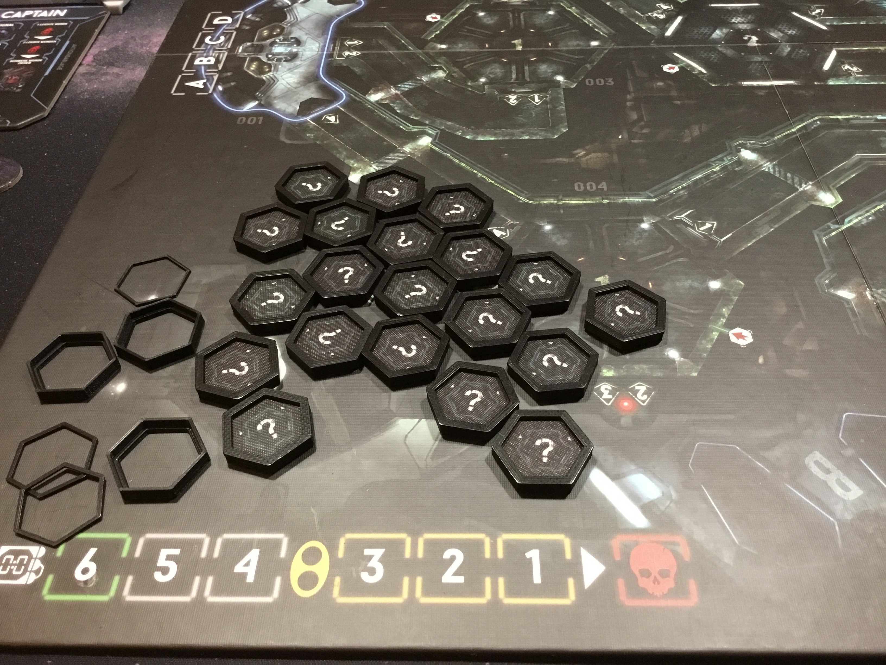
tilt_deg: -46.8
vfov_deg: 45.4
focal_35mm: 31
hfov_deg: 58.4
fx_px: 793
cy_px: 332
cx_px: 443
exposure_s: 1/17
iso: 200
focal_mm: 3.3
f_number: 2.4
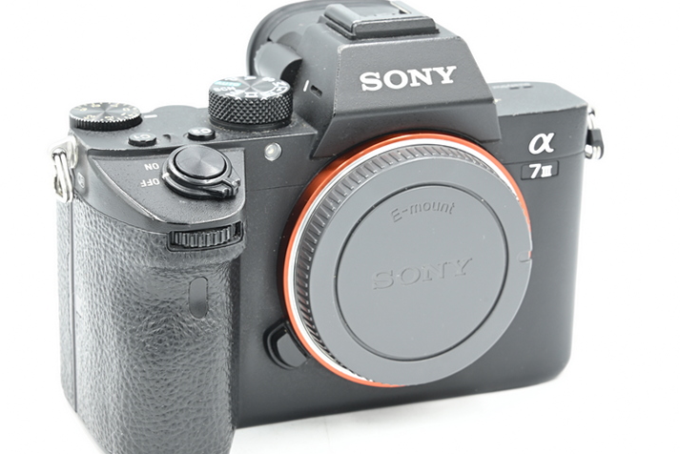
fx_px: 1927
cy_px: 239
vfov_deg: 13.4
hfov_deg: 20.0
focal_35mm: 102
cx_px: 324
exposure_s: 1/8
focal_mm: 75
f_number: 14
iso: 200
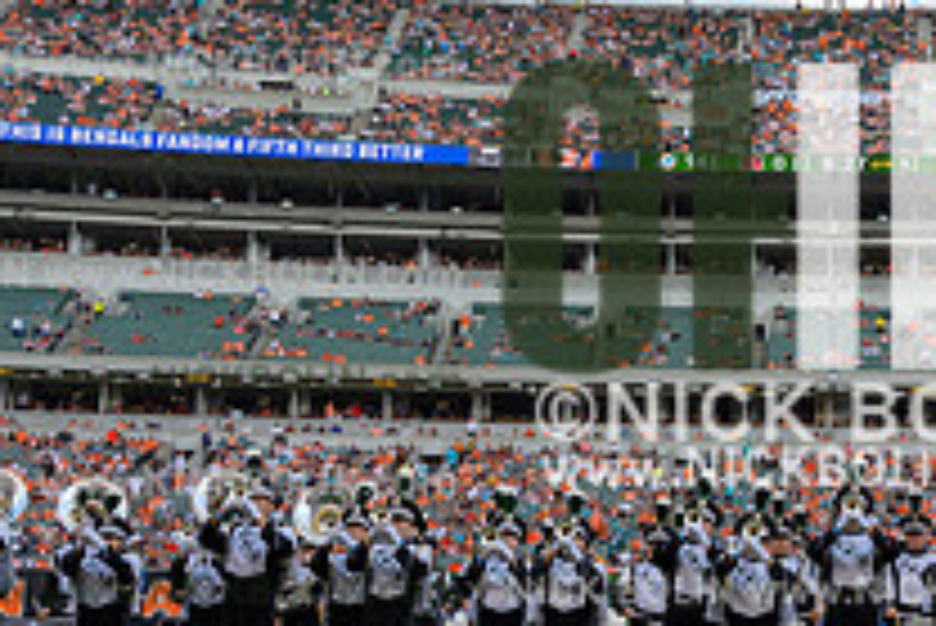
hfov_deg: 29.0
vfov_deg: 20.3
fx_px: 1743
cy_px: 277
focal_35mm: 67
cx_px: 819
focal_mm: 24
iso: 80
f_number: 7.1
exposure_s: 1/125
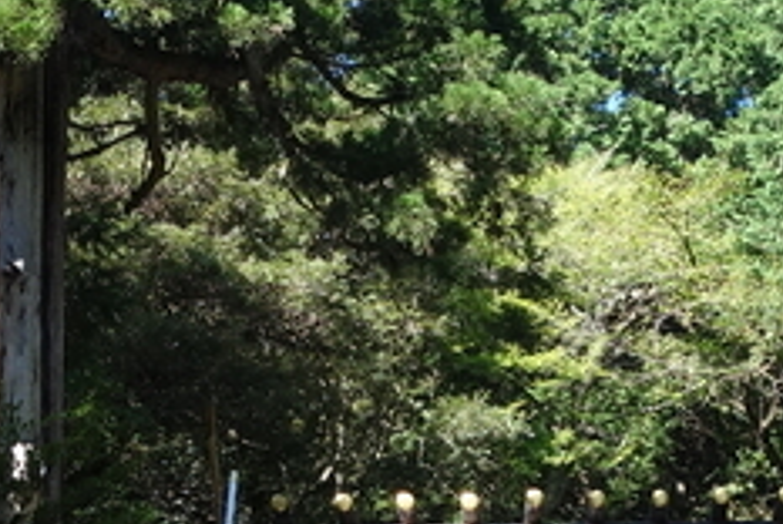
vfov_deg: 9.6
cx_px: 524
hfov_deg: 14.2
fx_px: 3136
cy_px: 316
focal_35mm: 144
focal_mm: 10.4
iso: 125
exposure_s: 1/100
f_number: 5.6
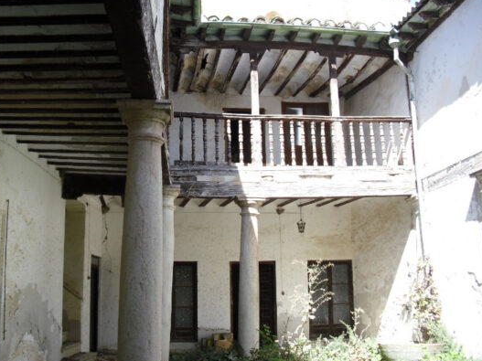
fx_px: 571
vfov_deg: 35.1
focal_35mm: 41
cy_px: 171
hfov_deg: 45.7
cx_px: 217
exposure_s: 1/320
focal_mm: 6.3
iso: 100
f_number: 3.1
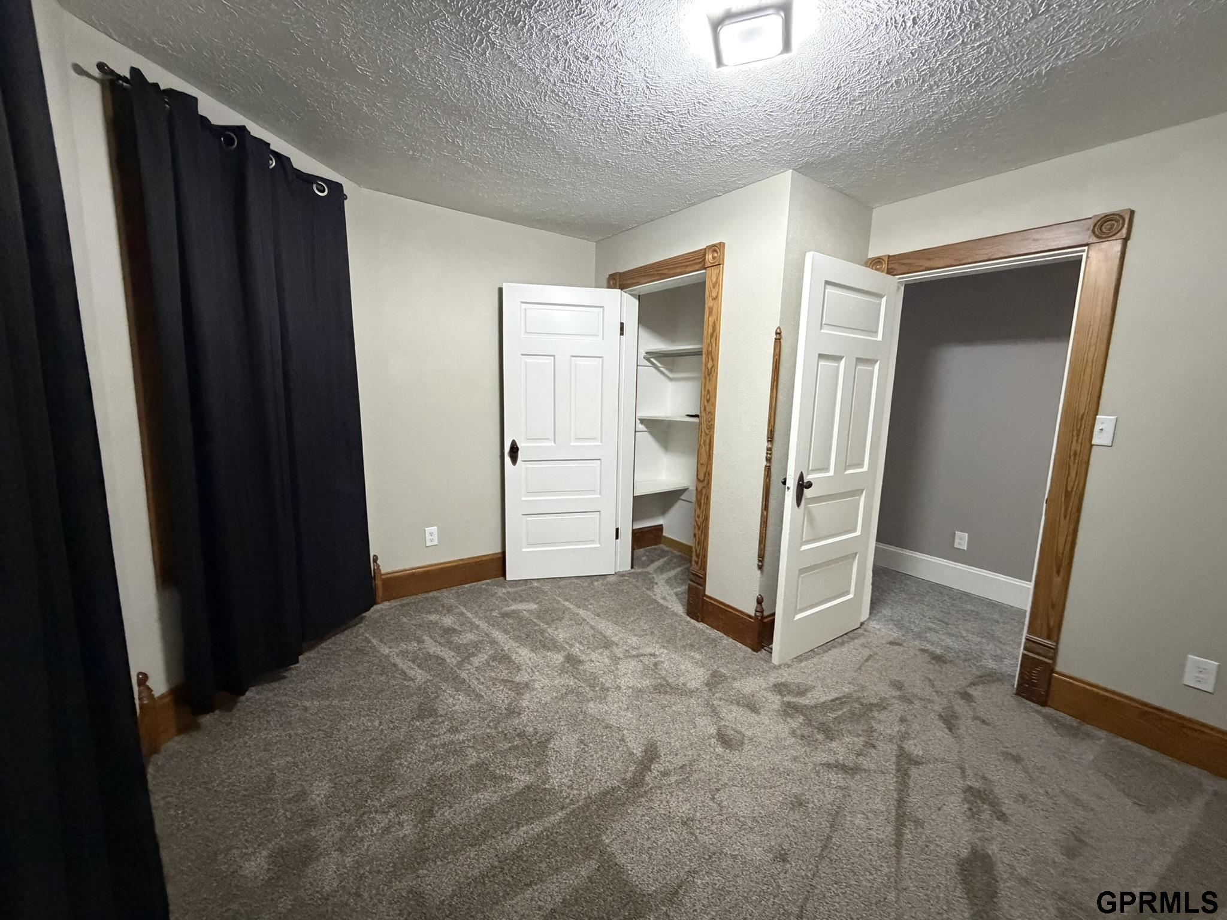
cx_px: 614
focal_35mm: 14
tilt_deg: -8.1
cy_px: 460
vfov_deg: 85.7
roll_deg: -1.2
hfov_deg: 102.1
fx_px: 496
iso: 1250
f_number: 2.2
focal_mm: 2.22
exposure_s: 1/60
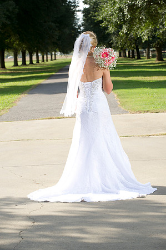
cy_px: 125
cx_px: 83
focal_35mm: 120
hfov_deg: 11.4
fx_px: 832
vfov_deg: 17.1
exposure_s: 1/250
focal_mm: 120
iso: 250
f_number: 7.1
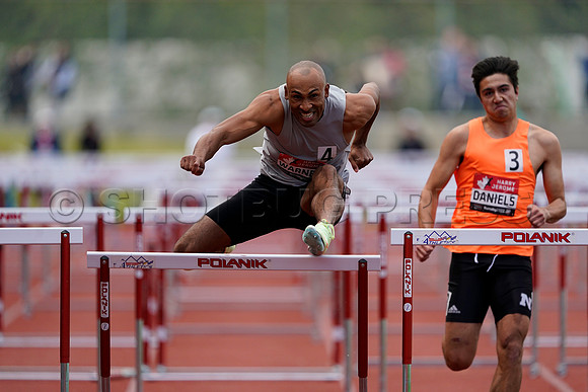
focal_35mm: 600
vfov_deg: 2.3
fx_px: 9802
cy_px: 196
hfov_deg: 3.4
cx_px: 294
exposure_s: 1/1600
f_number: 4
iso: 1000
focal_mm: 600
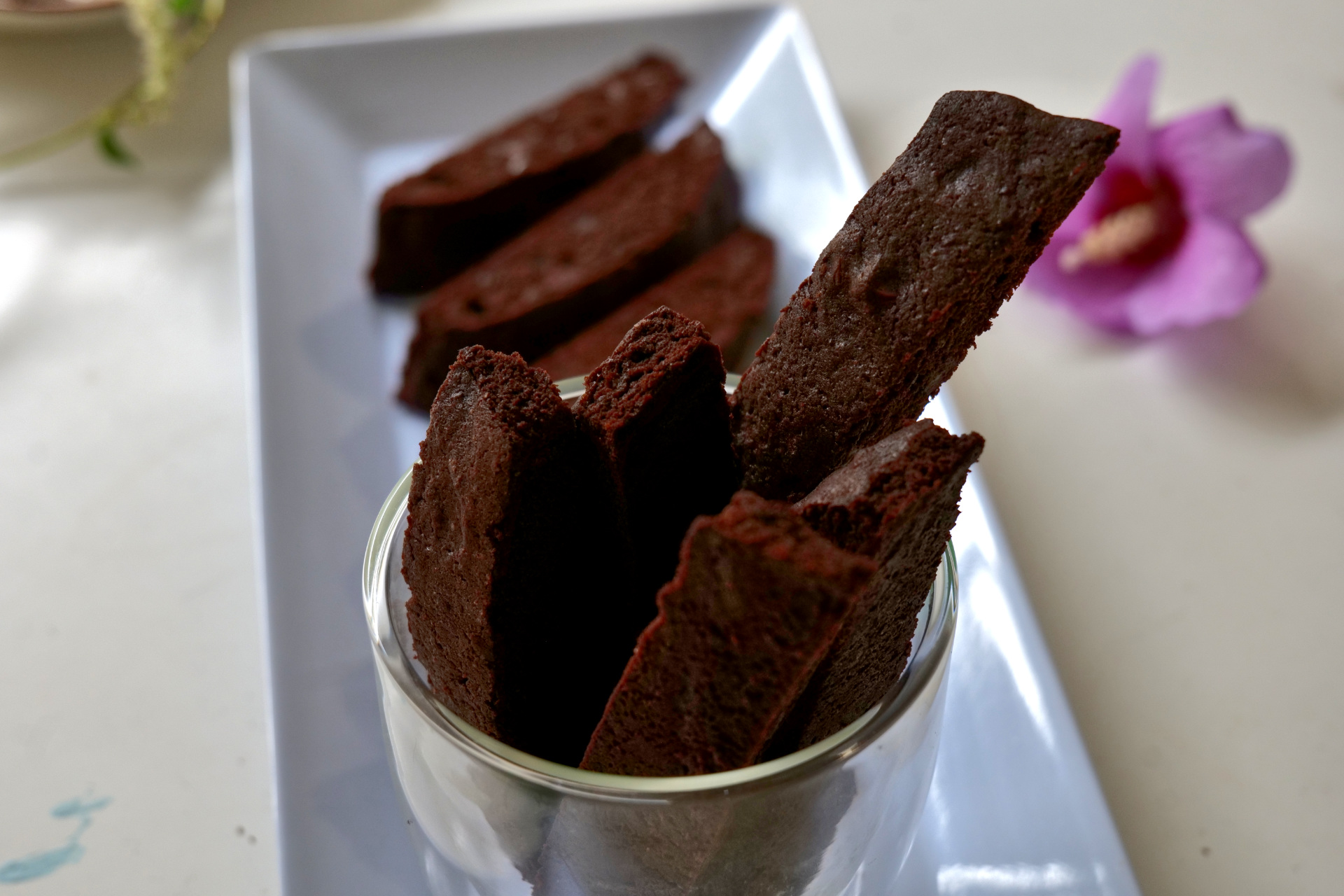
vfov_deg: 22.6
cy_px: 448
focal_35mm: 60
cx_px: 672
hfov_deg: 33.4
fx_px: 2240
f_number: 7.1
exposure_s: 1/100
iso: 1250
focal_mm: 60
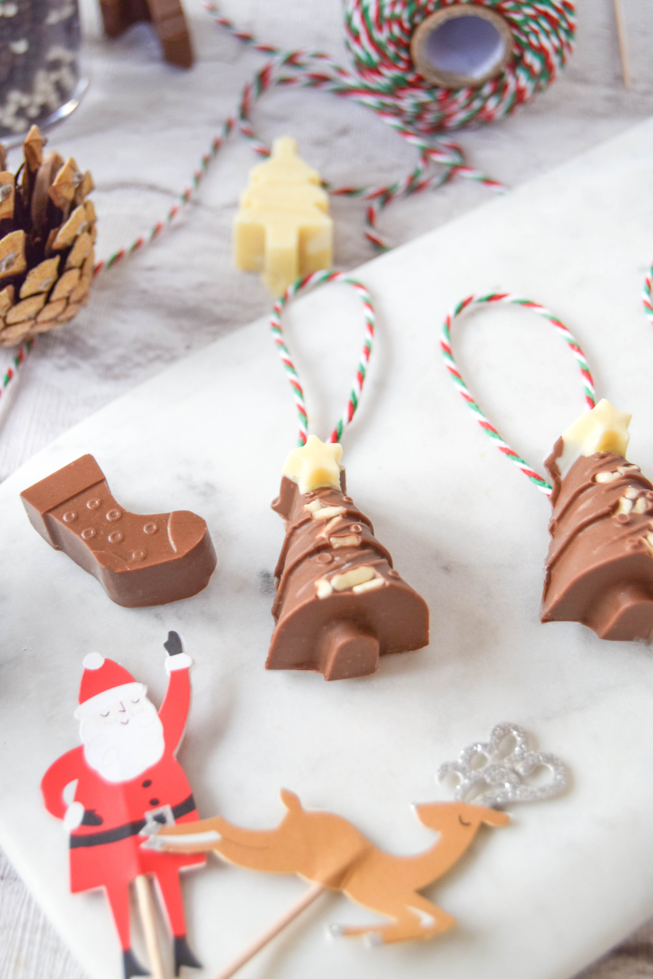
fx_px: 1632
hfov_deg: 22.6
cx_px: 326
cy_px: 490
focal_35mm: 60
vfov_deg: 33.4
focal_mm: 40
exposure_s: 1/60
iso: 560
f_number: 5
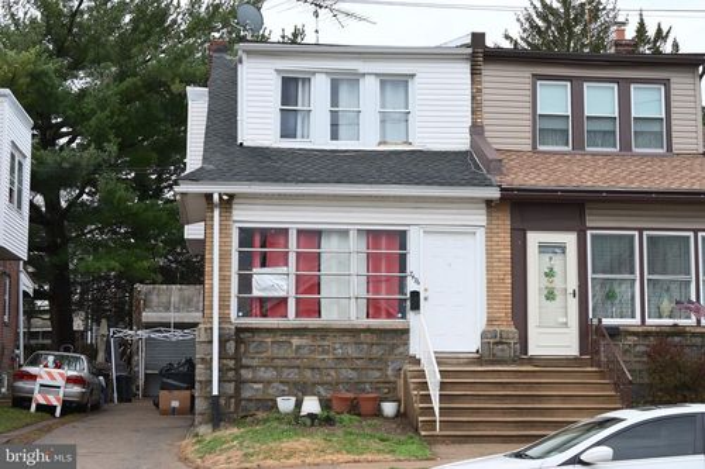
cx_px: 352
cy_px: 234
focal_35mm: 57
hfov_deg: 35.1
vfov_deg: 23.8
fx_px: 1116
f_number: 7.1
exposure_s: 1/200
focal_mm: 38
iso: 100
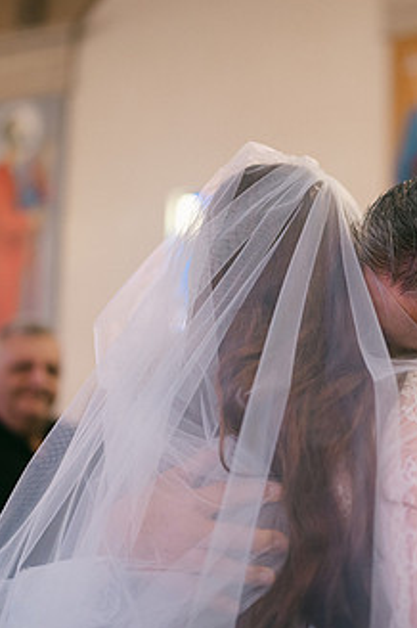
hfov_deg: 21.6
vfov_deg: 32.4
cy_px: 336
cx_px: 340
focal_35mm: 62
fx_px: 1079
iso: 800
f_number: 1.2
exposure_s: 1/320
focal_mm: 35
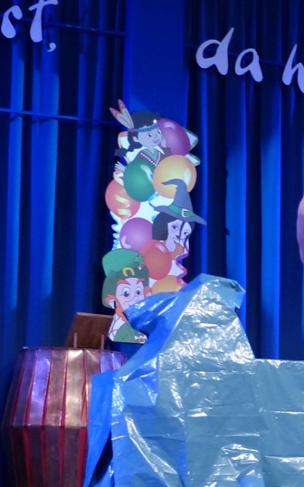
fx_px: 1379
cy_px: 396
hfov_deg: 11.9
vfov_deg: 19.8
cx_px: 497
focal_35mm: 104
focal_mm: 7.8
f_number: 2.8
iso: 400
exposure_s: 1/50
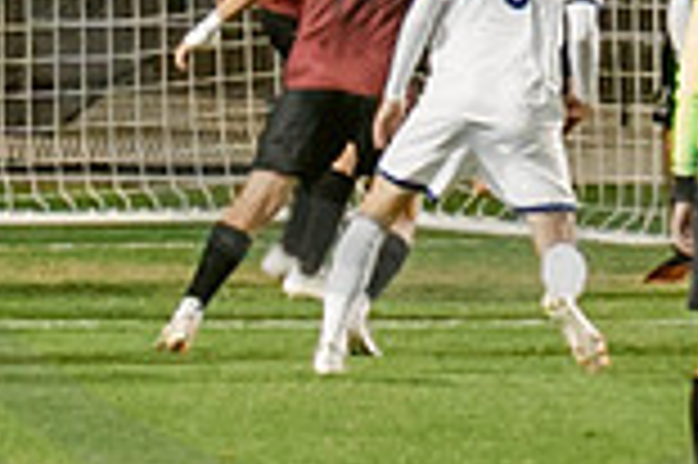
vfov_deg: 1.2
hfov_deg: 1.8
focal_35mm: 1156
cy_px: -341
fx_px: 22390
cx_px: -1514
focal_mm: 70
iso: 2000
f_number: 4
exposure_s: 1/160
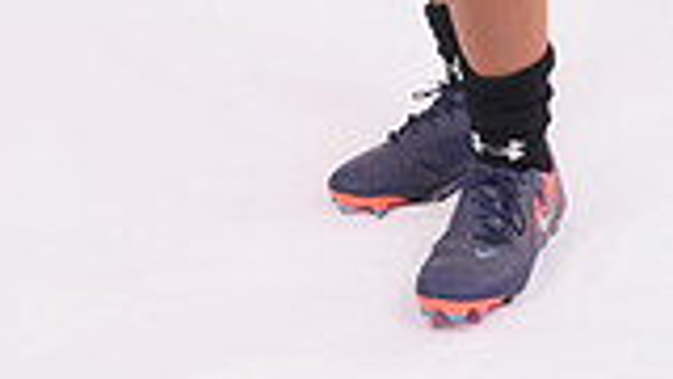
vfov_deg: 9.2
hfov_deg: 18.1
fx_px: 2106
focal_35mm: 118
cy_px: -543
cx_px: 416
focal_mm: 40
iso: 160
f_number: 7.1
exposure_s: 1/200
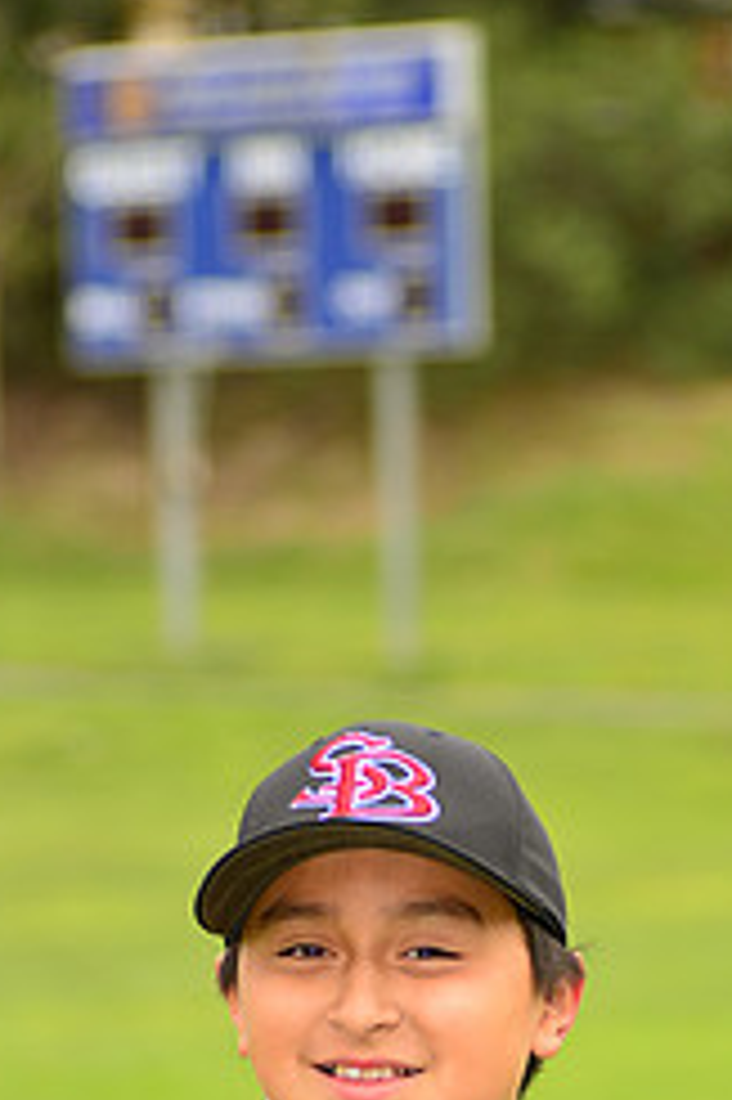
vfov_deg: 6.9
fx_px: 9040
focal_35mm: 296
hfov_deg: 4.6
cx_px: 478
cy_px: 1239
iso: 100
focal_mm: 125
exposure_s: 1/250
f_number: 5
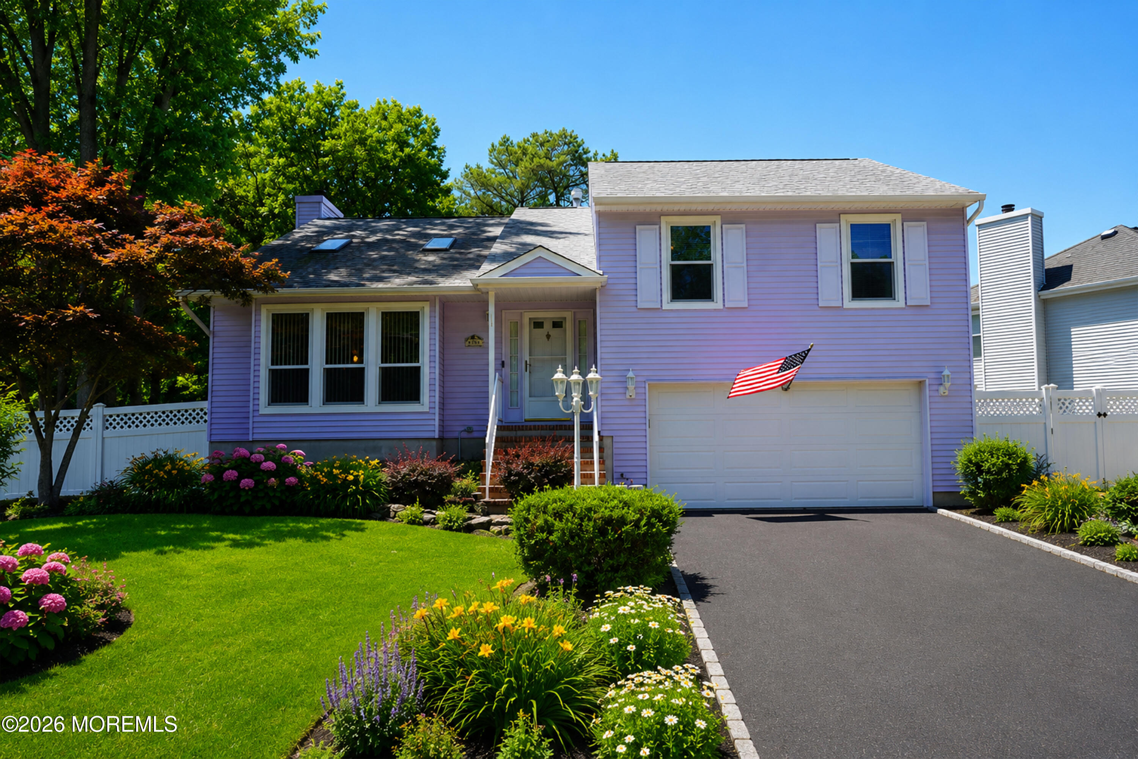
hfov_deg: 59.5
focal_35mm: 32
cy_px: 380
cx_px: 569
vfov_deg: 41.7
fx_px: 996
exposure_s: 1/125
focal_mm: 31.5
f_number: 8
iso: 100
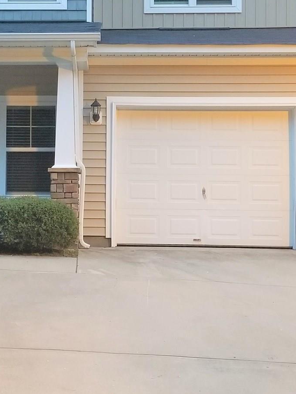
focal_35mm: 66
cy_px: 163
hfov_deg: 22.2
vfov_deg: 29.3
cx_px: 101
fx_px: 752
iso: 250
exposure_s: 1/15
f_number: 1.7
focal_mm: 4.3
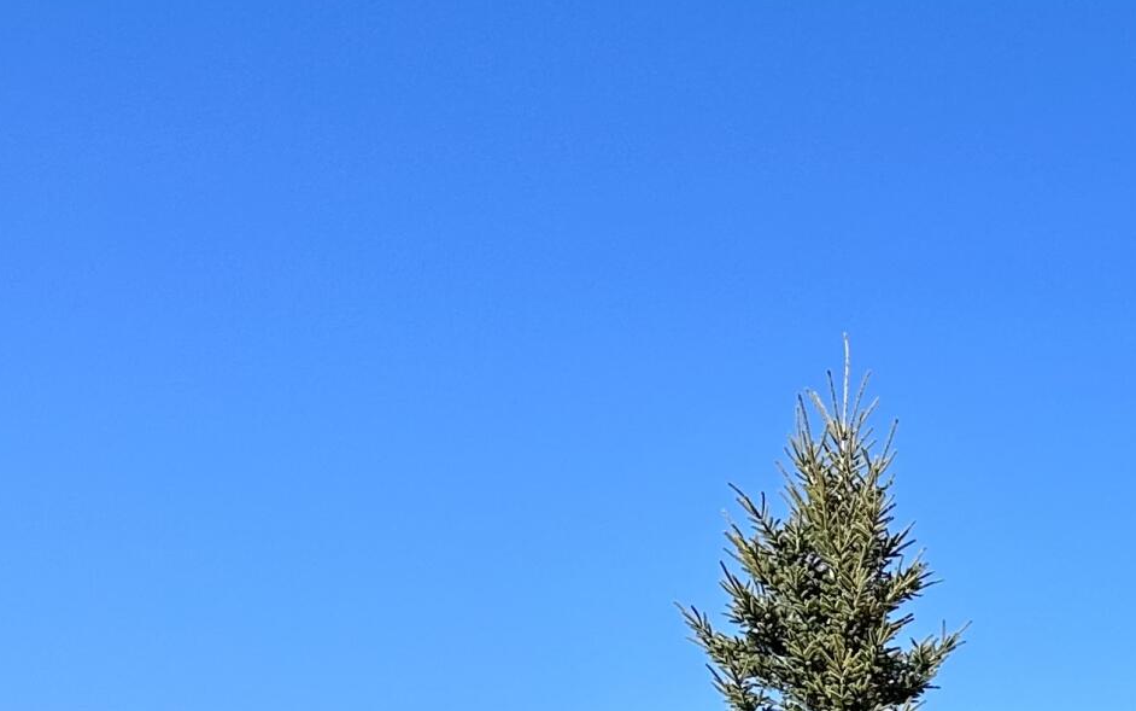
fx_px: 2508
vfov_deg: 14.8
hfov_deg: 21.2
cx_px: 1743
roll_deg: -1.5
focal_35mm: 81
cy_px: 1115
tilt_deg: +9.5
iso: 80
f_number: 1.78
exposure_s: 1/2469
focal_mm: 6.86
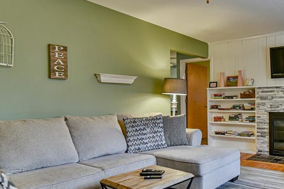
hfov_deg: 59.2
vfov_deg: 46.4
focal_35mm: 28
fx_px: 221
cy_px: 100
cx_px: 236
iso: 1600
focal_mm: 16
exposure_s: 1/100
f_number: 5
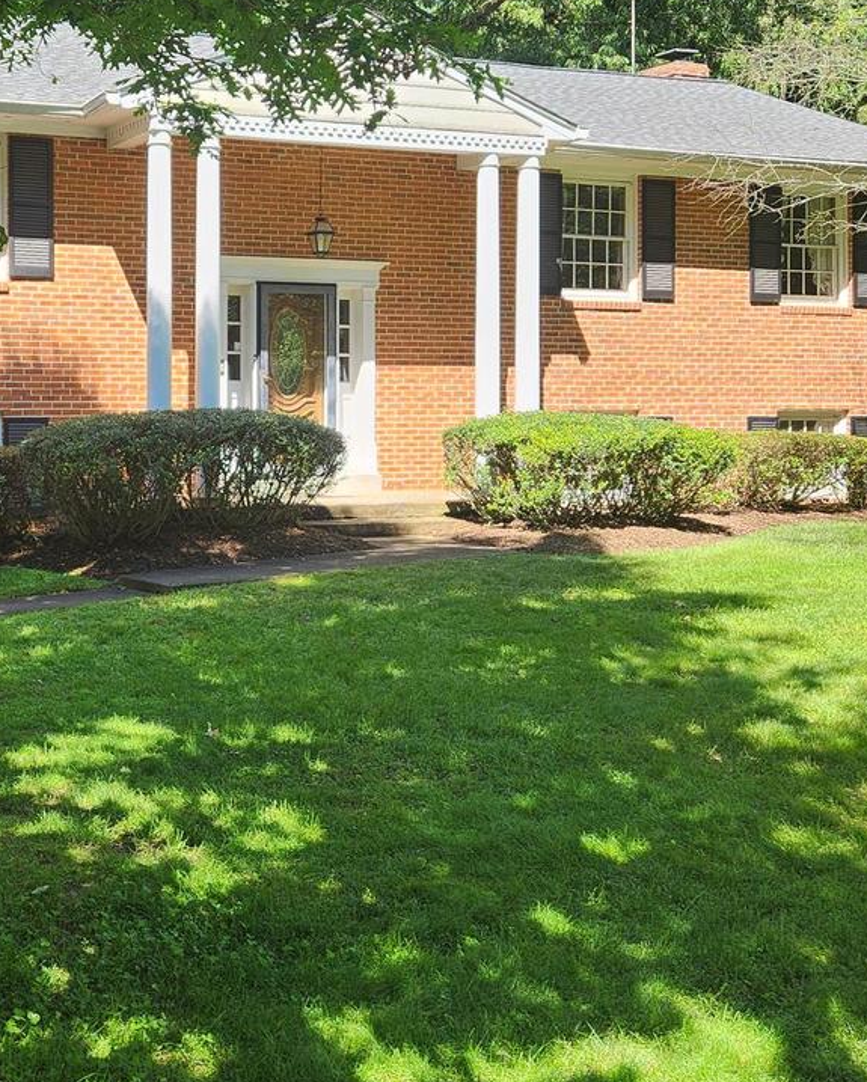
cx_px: 188
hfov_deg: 30.8
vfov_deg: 38.6
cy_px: 414
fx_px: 1539
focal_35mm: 48
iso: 20
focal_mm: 5.4
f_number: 1.8
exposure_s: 1/391
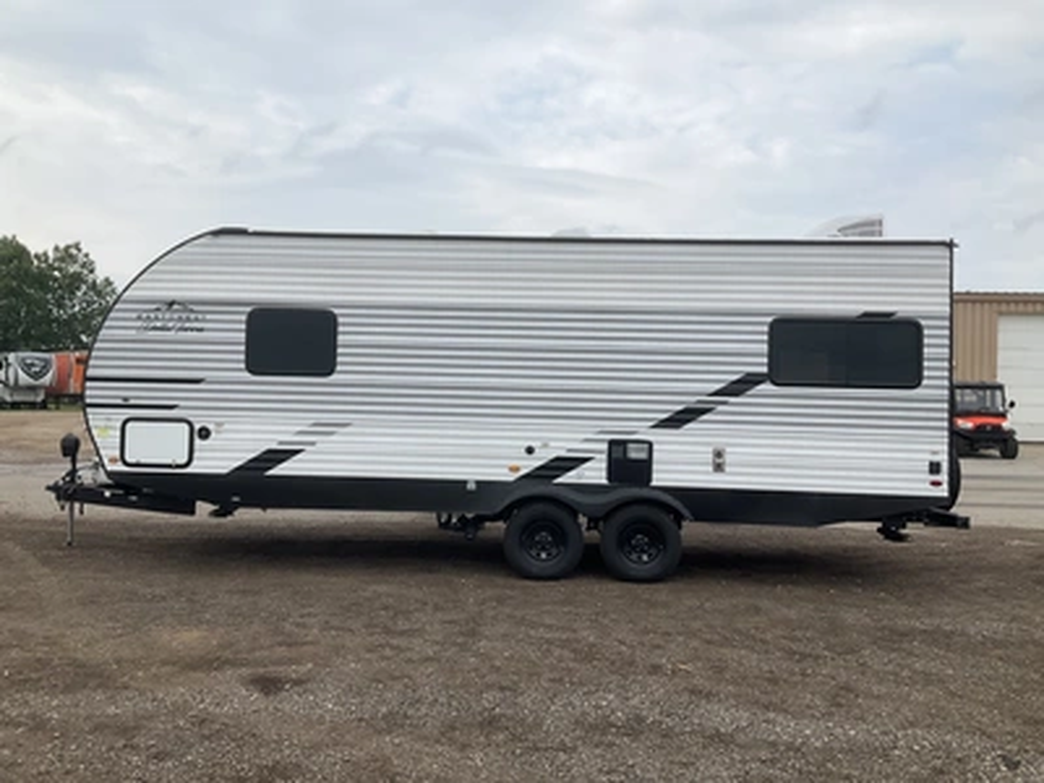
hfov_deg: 61.7
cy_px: 392
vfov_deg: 48.2
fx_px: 875
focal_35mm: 29
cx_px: 522
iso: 25
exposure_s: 1/1912
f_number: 1.8
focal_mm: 3
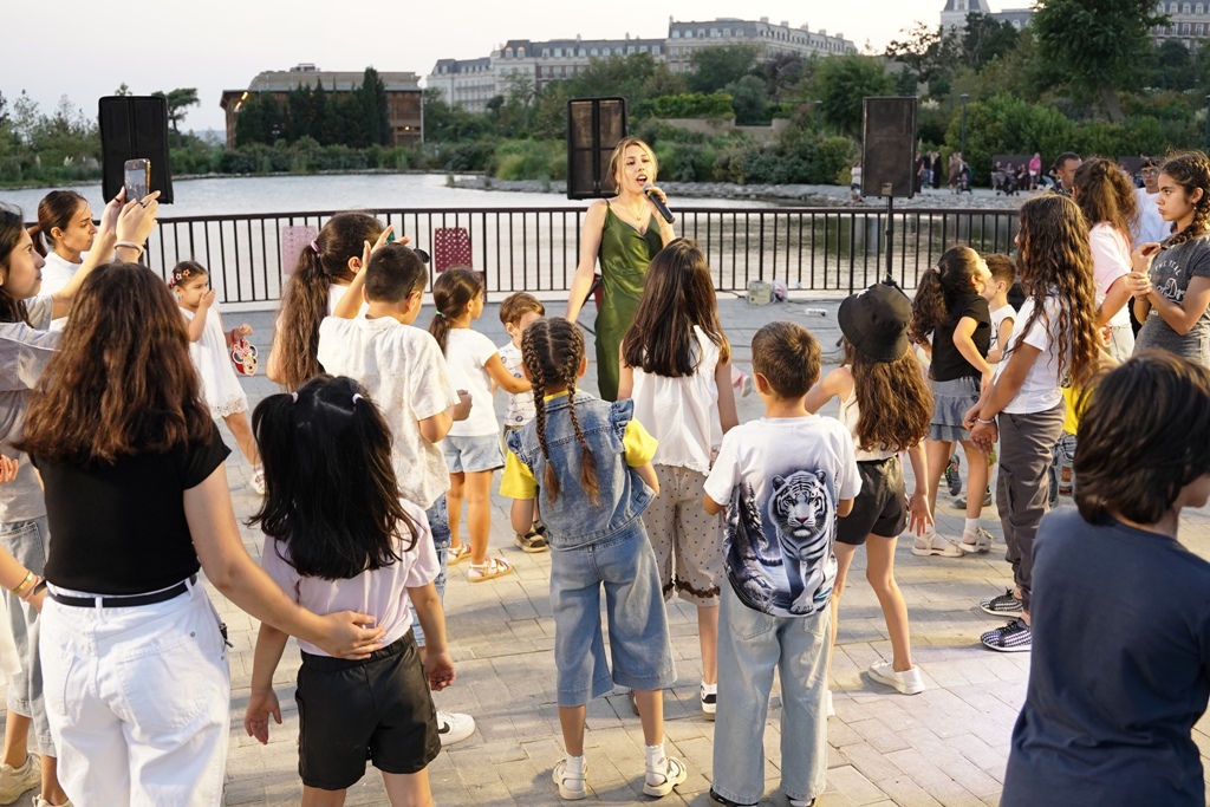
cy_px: 404
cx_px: 605
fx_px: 1210
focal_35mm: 36
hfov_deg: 53.1
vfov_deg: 36.9
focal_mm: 24
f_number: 2.8
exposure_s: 1/250
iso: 1000
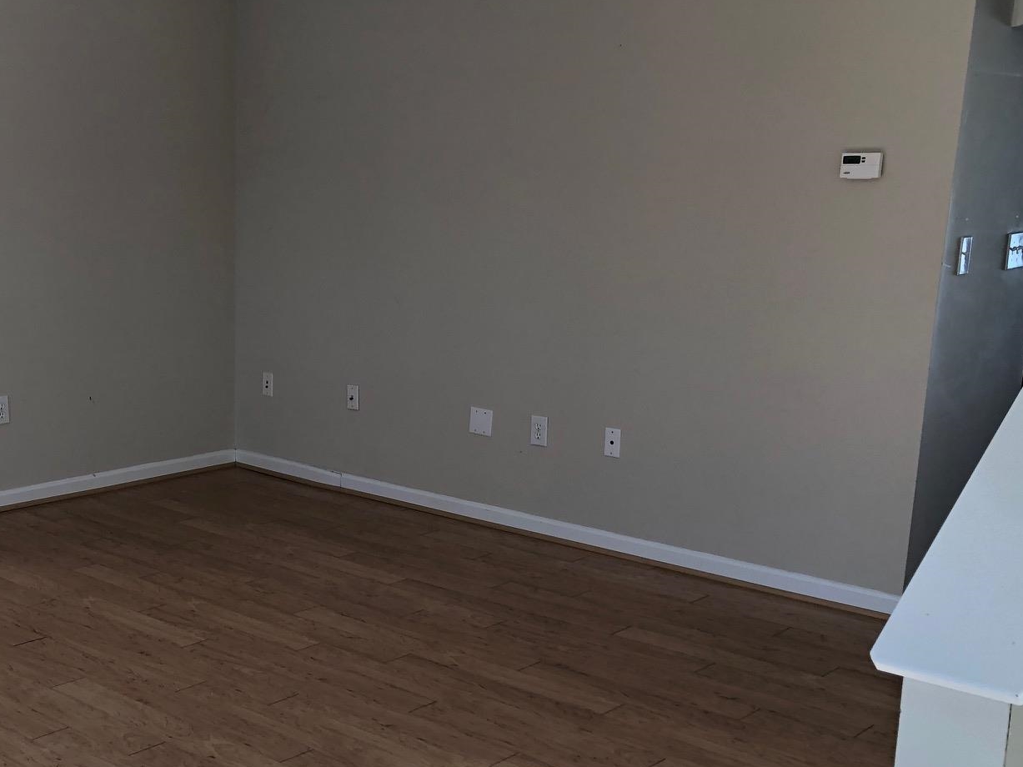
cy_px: 474
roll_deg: +0.2
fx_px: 1359
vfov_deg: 31.4
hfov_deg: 40.0
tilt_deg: -11.8
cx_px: 247
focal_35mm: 46
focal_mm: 3.99
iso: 20
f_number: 1.8
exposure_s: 1/120
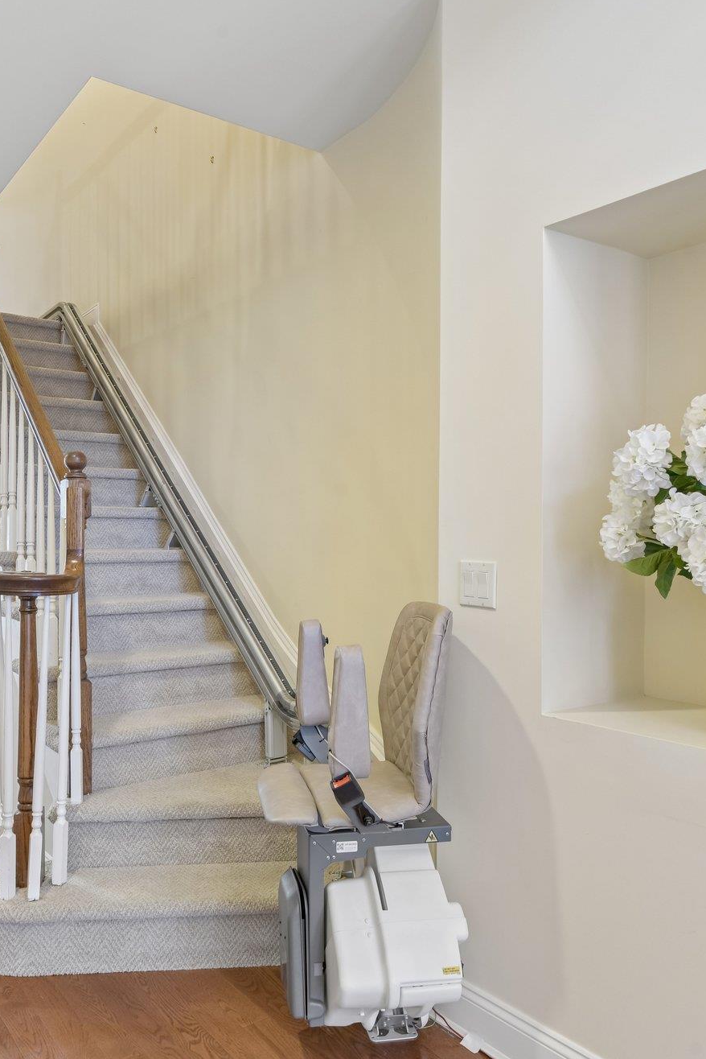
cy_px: 540
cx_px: 286
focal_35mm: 28
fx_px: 823
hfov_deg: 46.2
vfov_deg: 65.5
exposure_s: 1/4
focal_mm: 18
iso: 250
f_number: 9
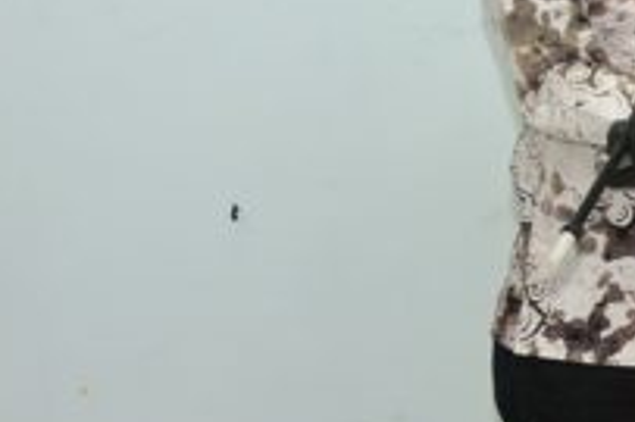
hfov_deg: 8.2
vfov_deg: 5.5
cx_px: 709
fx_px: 4388
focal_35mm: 249
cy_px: -106
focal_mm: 48
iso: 400
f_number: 4.8
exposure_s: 1/40
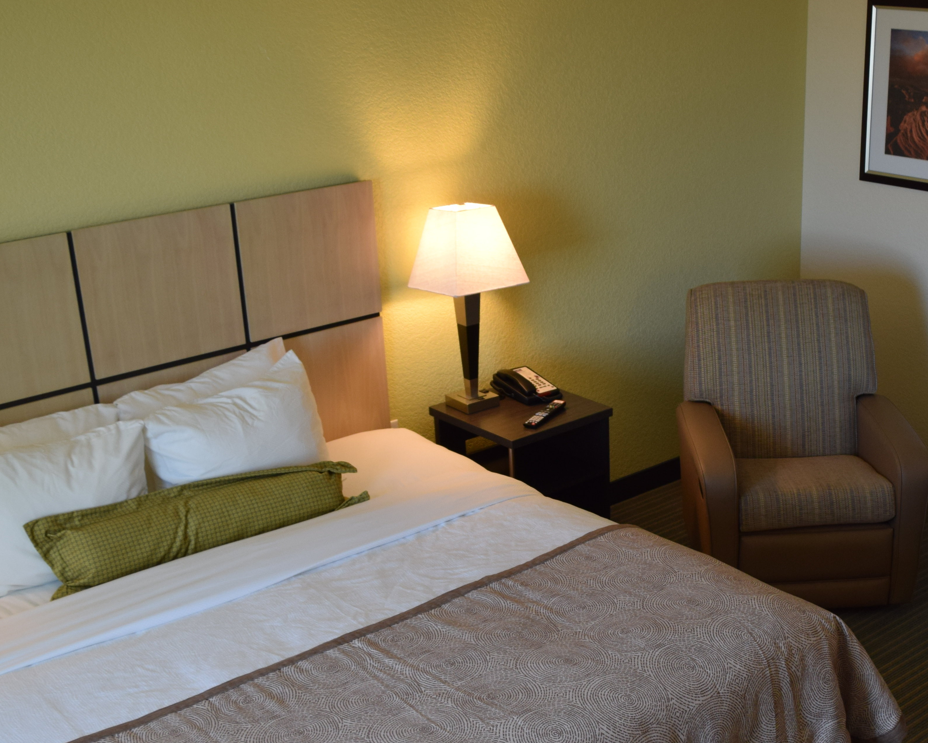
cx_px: 639
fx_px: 1318
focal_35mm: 48
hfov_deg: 38.2
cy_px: 514
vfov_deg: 31.1
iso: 400
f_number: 4.5
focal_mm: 18
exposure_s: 1/80
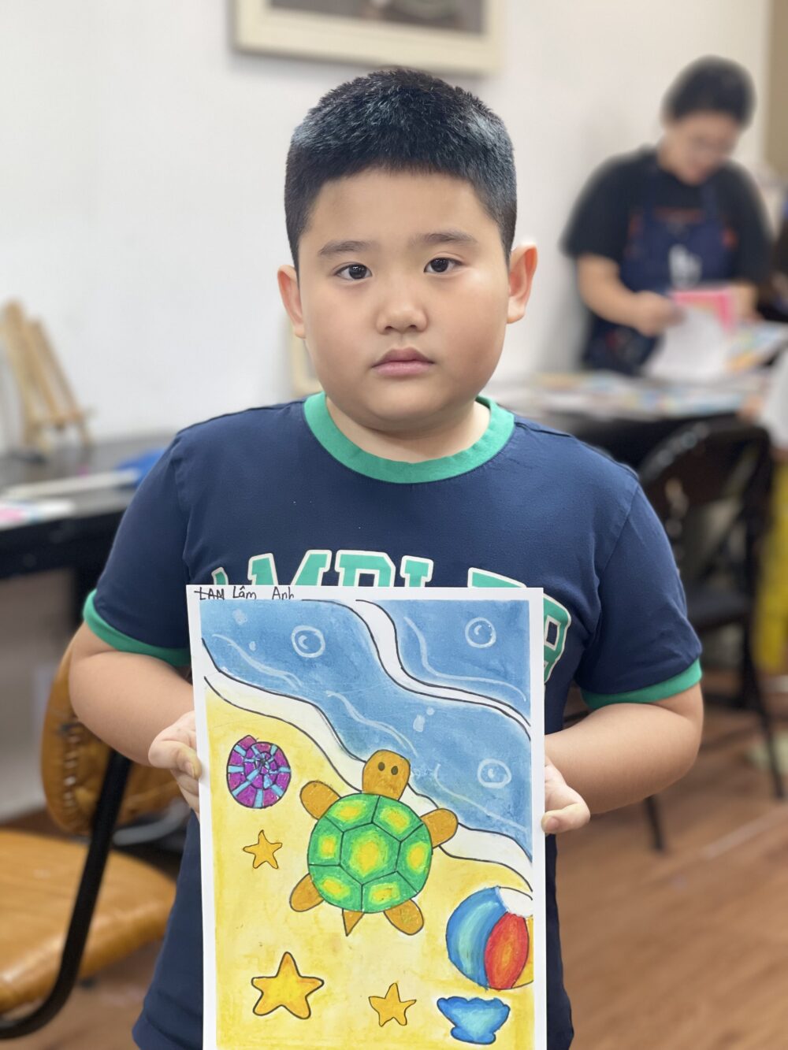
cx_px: 394
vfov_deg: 30.3
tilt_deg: -8.5
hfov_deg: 22.9
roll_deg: -0.2
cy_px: 525
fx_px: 1942
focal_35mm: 64
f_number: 2.2
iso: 160
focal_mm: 7.5
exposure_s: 1/100
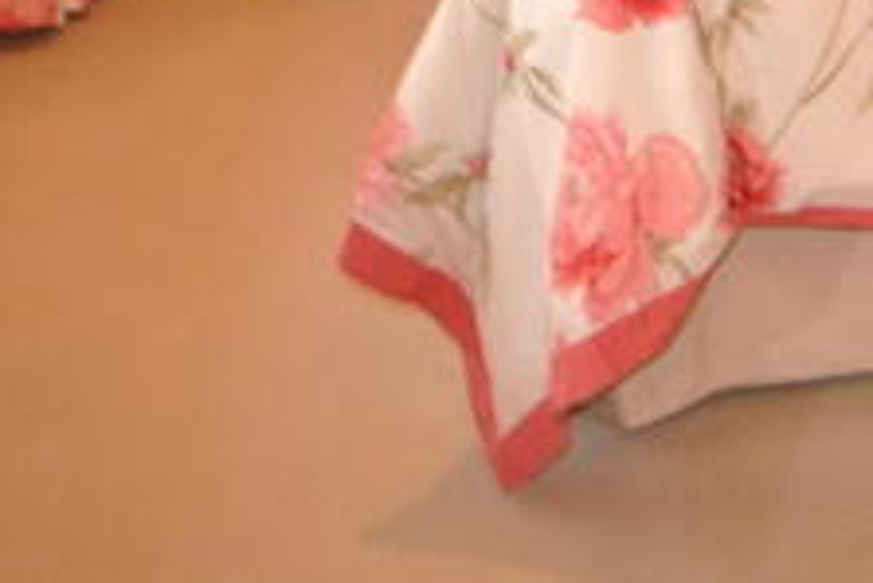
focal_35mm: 79
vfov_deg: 16.1
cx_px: 898
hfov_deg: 24.4
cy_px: -237
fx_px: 1917
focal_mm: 18
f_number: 3.5
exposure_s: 1/3
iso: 100
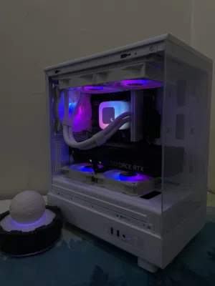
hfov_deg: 53.1
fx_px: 215
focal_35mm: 26
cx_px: 108
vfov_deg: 67.3
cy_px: 143
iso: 40
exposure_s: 1/100
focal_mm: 4.2
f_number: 1.6
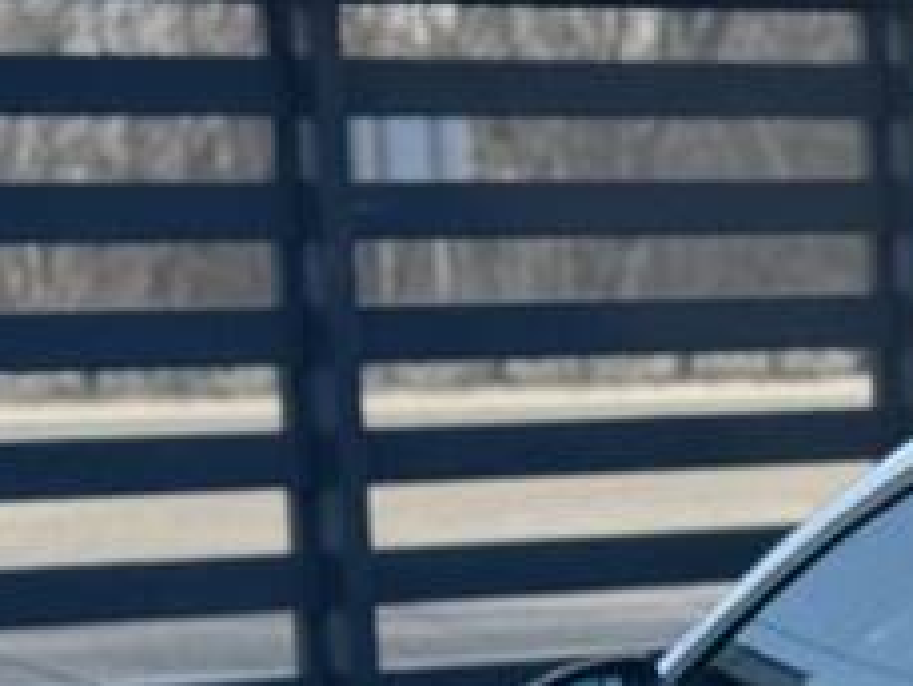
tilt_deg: -9.7
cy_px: 1280
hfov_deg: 7.5
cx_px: 1962
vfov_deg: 5.8
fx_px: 6624
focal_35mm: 251
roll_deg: +0.6
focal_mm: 6.76
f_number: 1.78
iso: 64
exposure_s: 1/1724
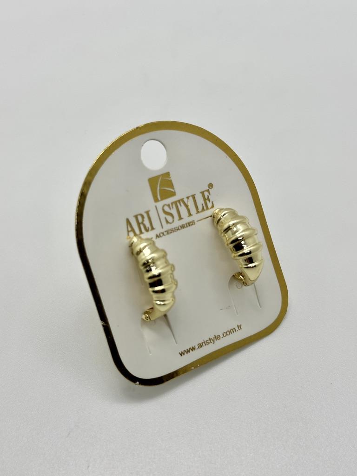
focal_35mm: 48
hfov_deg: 30.3
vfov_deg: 39.7
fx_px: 660
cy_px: 238
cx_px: 178
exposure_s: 1/238
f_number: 1.78
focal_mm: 6.86
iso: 50
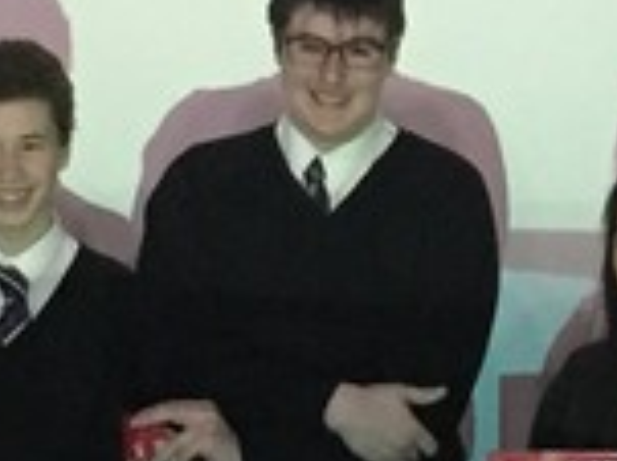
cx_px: 548
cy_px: 53
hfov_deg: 10.0
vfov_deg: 7.5
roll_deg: -0.8
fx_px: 3509
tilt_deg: +0.8
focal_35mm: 197
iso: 250
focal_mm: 4.15
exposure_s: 1/17
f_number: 2.2
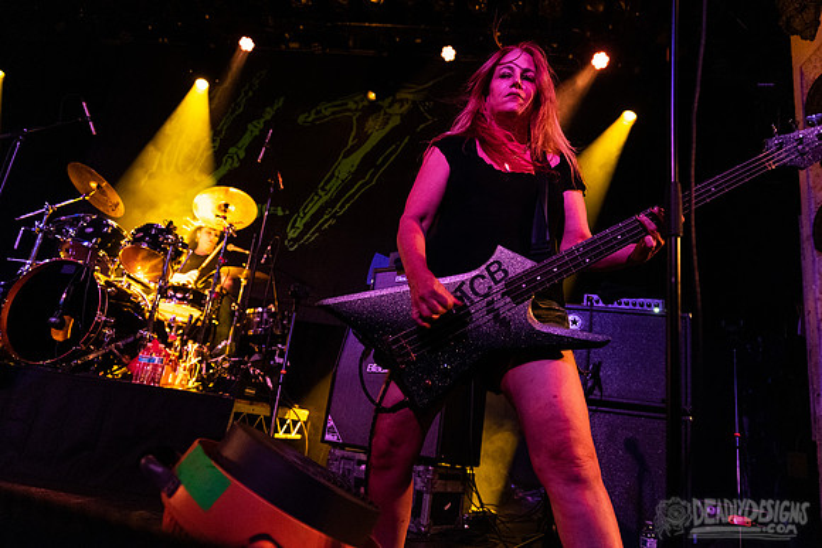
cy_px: 274
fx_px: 548
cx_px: 411
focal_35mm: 24
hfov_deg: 73.7
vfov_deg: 53.2
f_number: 3.2
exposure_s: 1/125
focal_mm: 24
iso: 3200
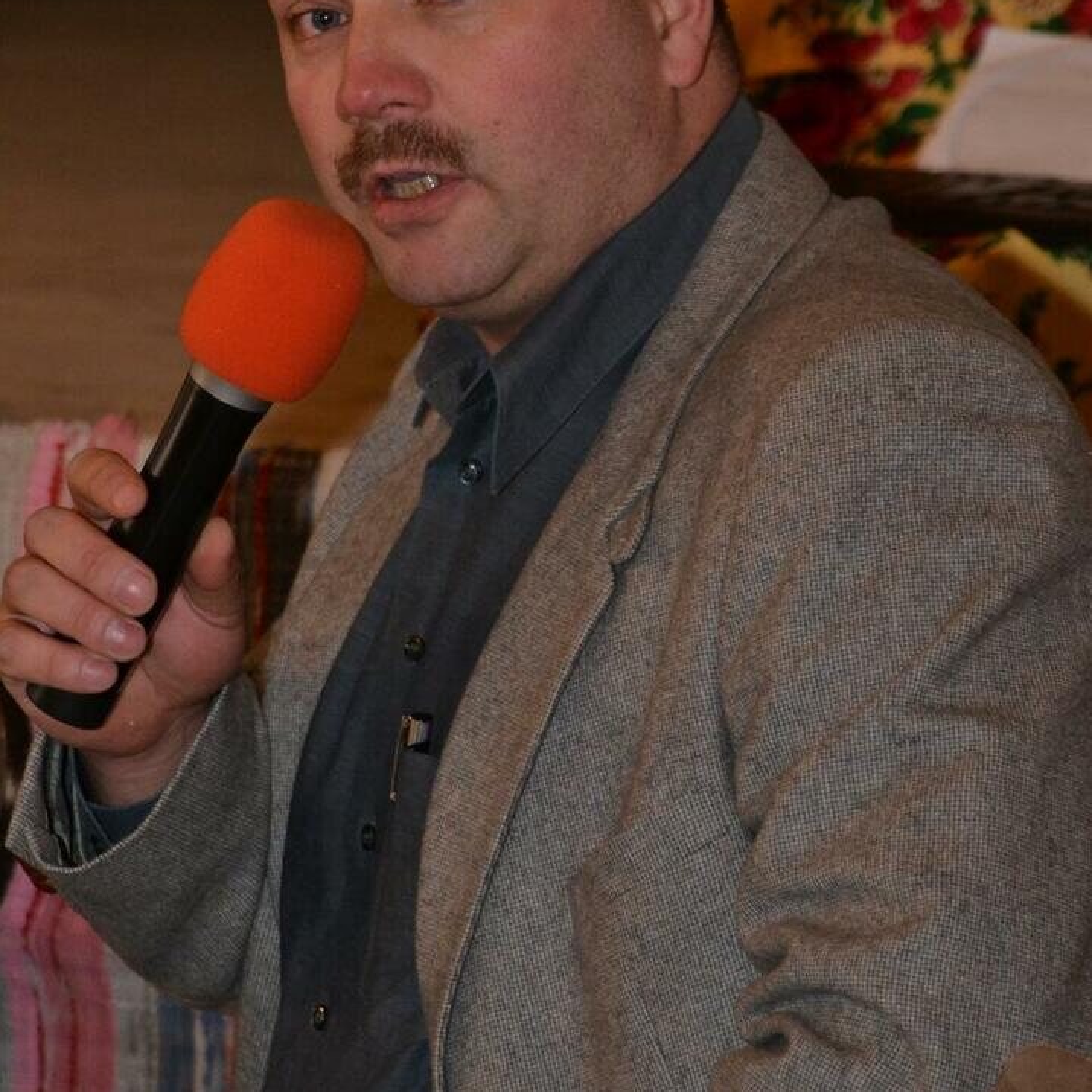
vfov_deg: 4.6
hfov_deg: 4.6
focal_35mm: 384
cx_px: 547
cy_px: 468
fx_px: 13705
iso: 1600
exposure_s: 1/60
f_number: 8
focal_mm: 200
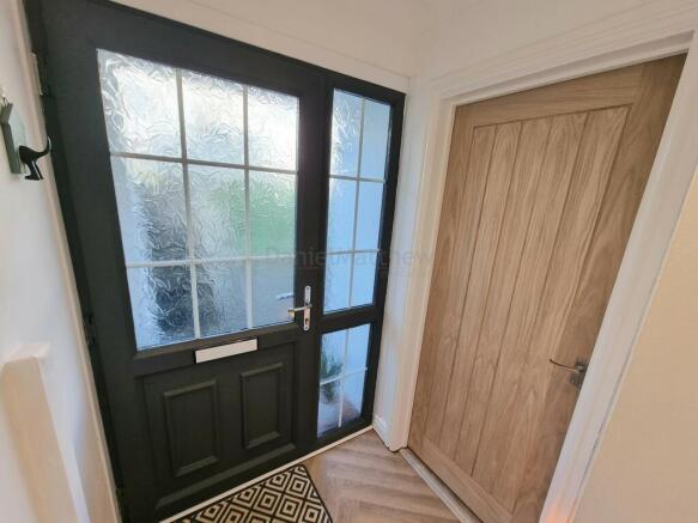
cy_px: 262
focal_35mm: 13
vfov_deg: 89.9
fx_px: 262
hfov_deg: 106.2
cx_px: 349
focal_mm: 2.2
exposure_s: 1/100
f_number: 2.2
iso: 64
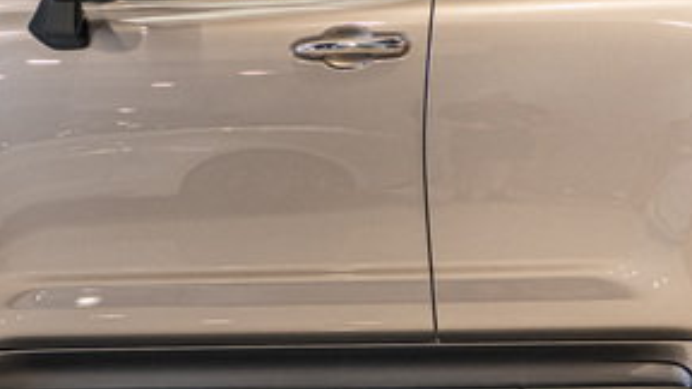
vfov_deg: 9.8
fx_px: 2257
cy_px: 110
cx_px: 419
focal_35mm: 123
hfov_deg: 17.4
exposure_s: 1/125
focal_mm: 33
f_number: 2.8
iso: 320
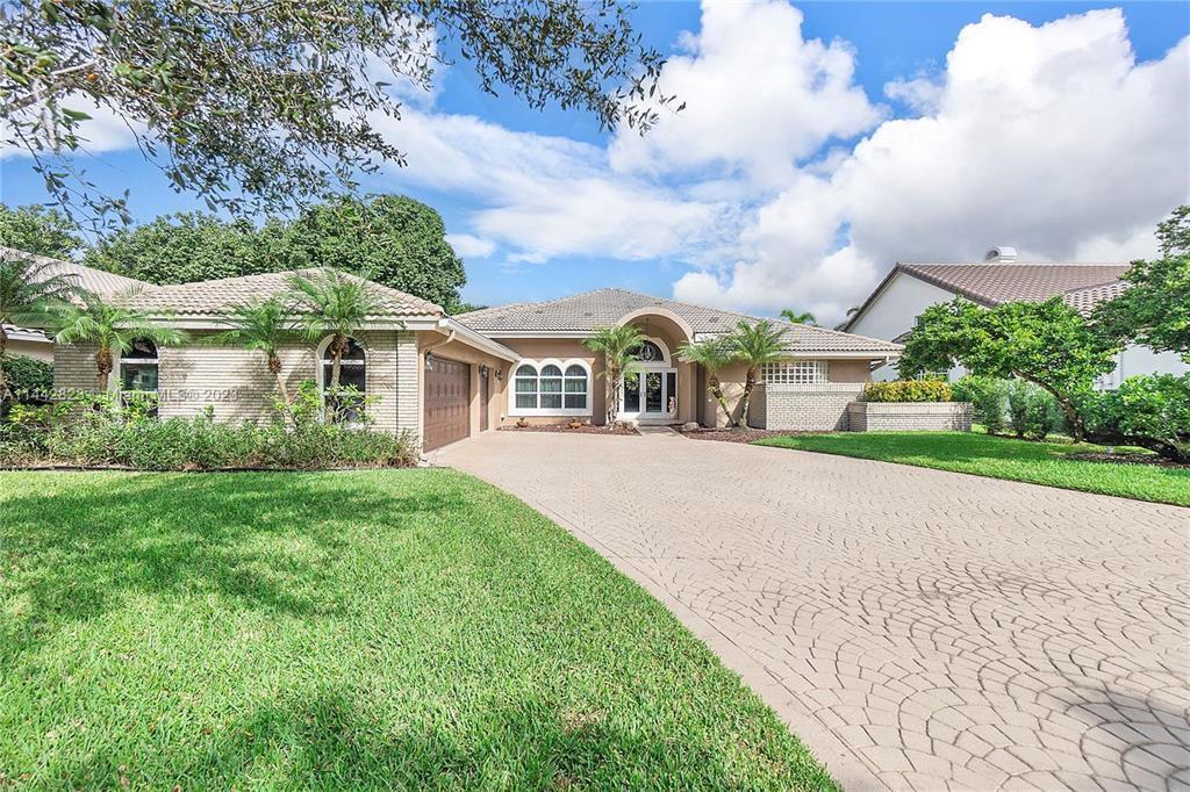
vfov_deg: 77.3
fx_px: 496
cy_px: 396
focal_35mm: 15
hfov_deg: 100.4
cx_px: 595
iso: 200
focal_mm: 10
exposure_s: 1/640
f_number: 10
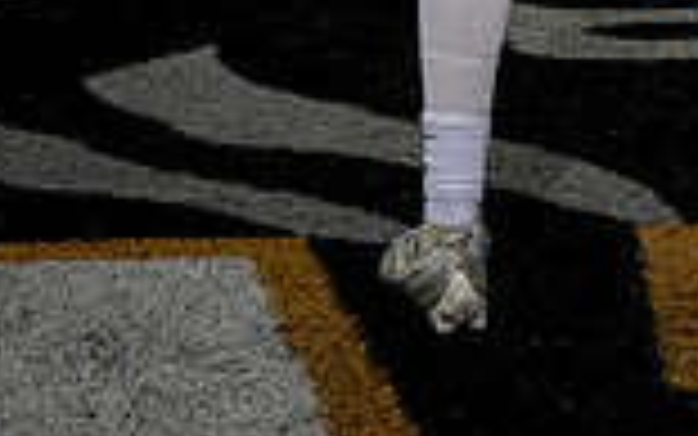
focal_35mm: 121
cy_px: -548
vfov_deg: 9.8
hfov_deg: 17.0
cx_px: 608
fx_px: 2303
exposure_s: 1/250
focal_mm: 41
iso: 250
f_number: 8
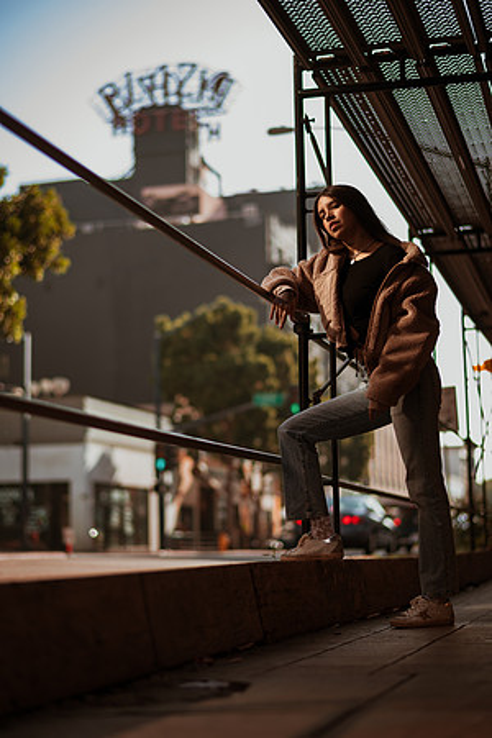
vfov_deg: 34.5
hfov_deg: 23.4
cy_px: 369
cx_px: 246
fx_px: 1189
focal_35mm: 58
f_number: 1.8
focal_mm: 58
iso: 50
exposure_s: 1/1250
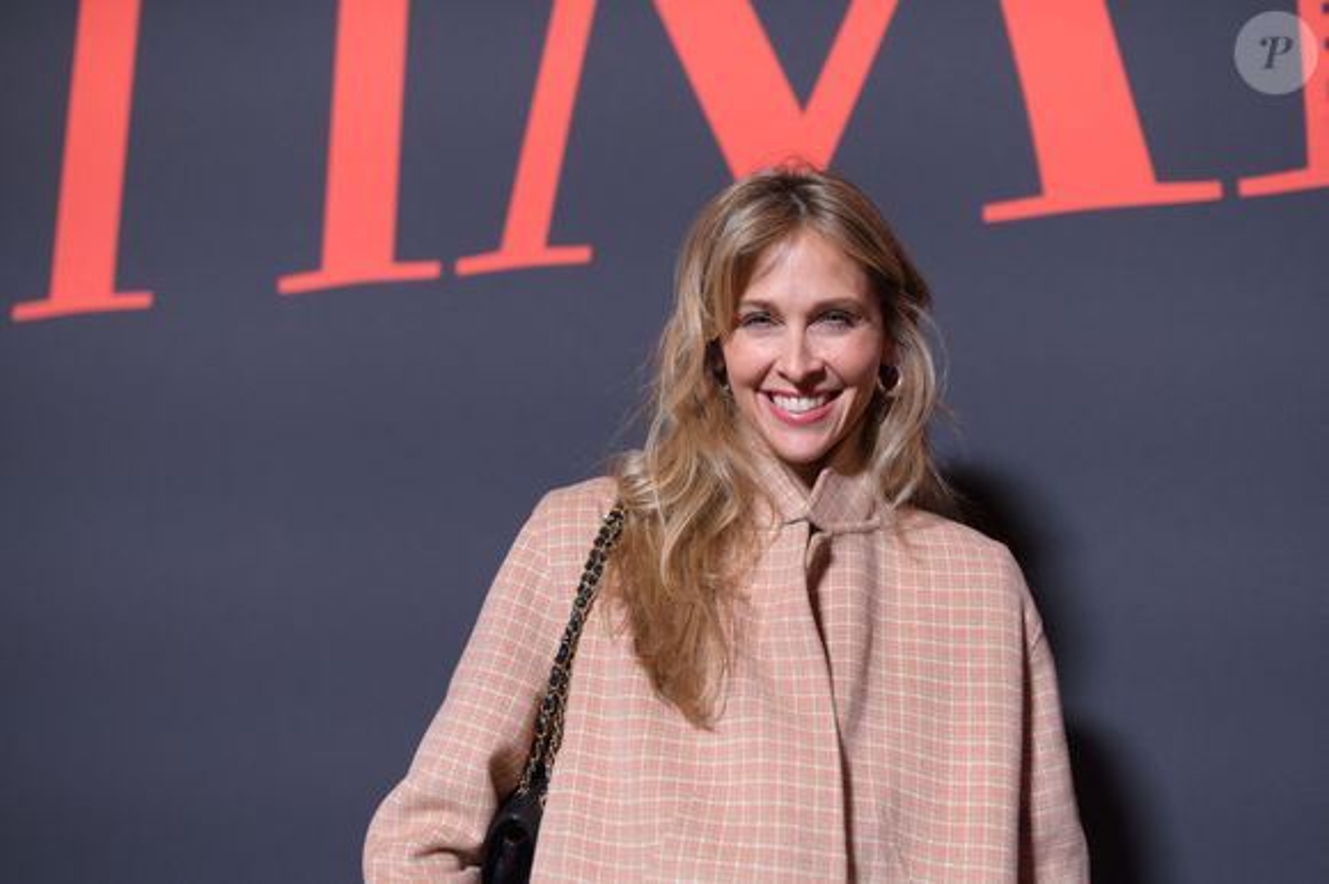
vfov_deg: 33.4
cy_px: 442
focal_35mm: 40
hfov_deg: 48.5
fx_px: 1476
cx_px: 664
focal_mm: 40
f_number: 2
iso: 800
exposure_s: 1/320
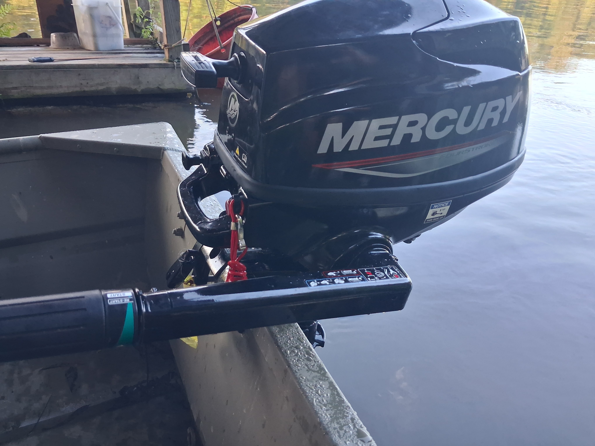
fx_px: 464
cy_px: 223
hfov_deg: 65.3
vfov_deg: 51.4
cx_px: 298
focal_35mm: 27
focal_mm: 4
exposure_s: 1/100
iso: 400
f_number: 1.8
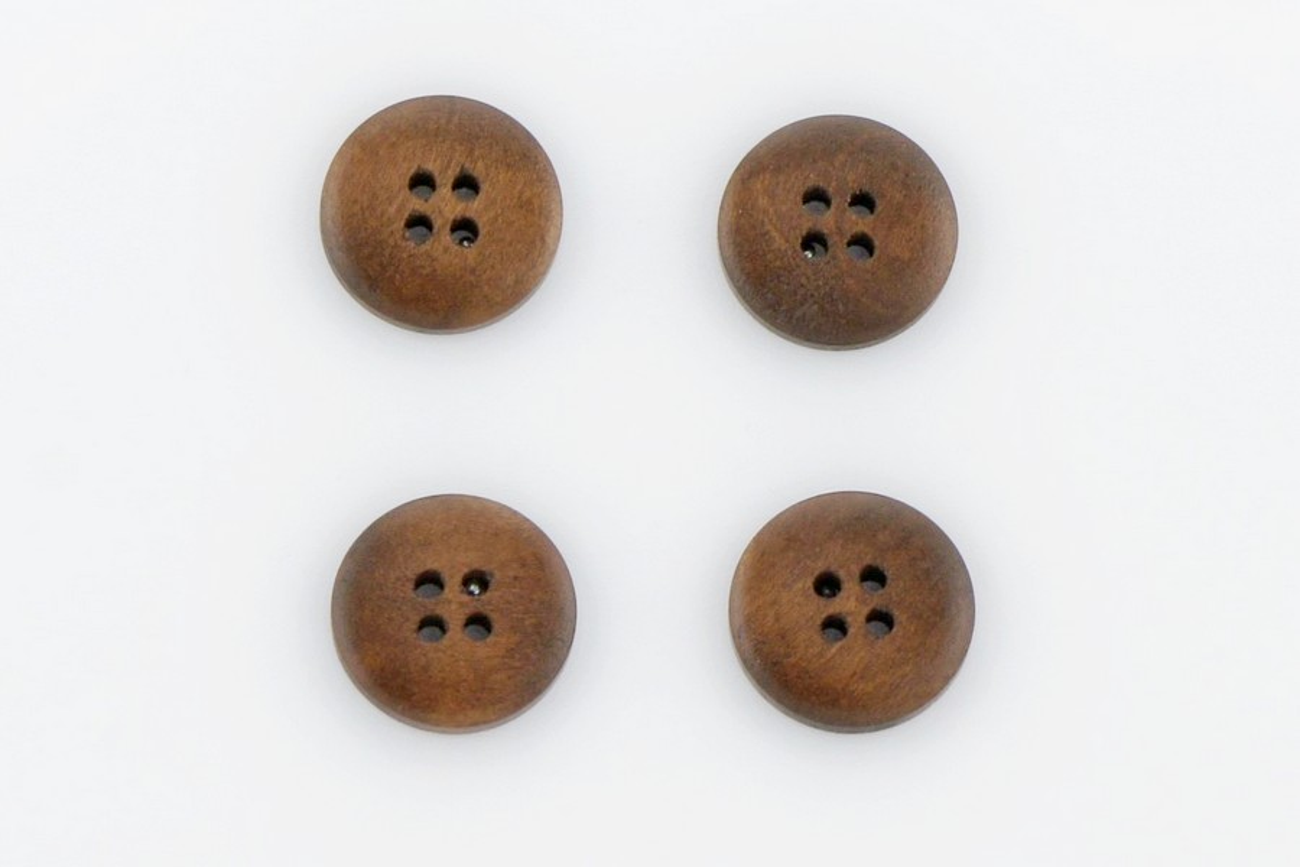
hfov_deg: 24.6
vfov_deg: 16.6
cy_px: 434
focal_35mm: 82
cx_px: 650
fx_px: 2979
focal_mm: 55
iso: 200
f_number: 9
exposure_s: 1/320
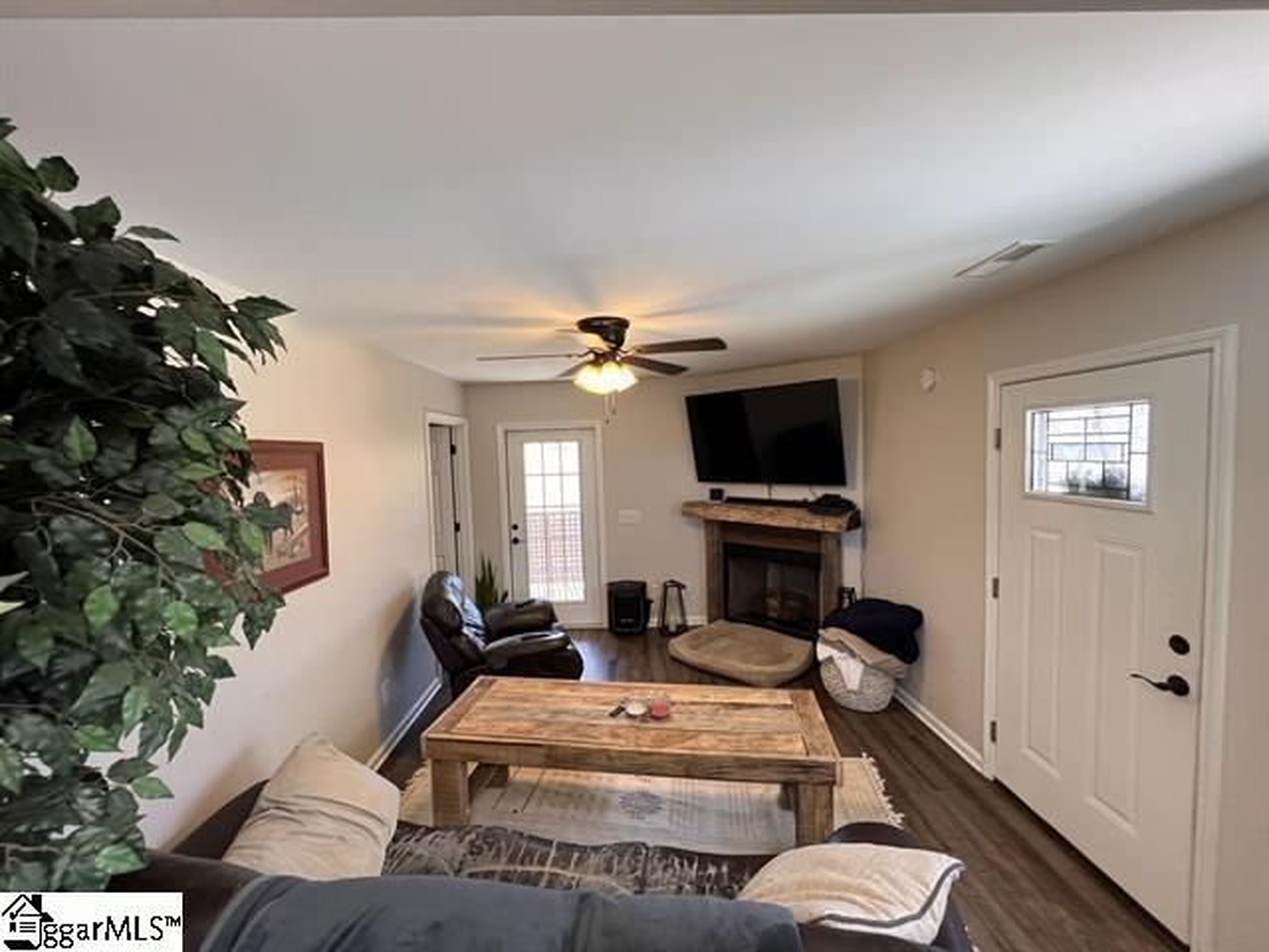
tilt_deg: -2.9
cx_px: 634
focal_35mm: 13
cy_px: 476
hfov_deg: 106.2
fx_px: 477
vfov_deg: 89.9
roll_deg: +1.6
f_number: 1.8
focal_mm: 1.57
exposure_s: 1/120
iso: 200
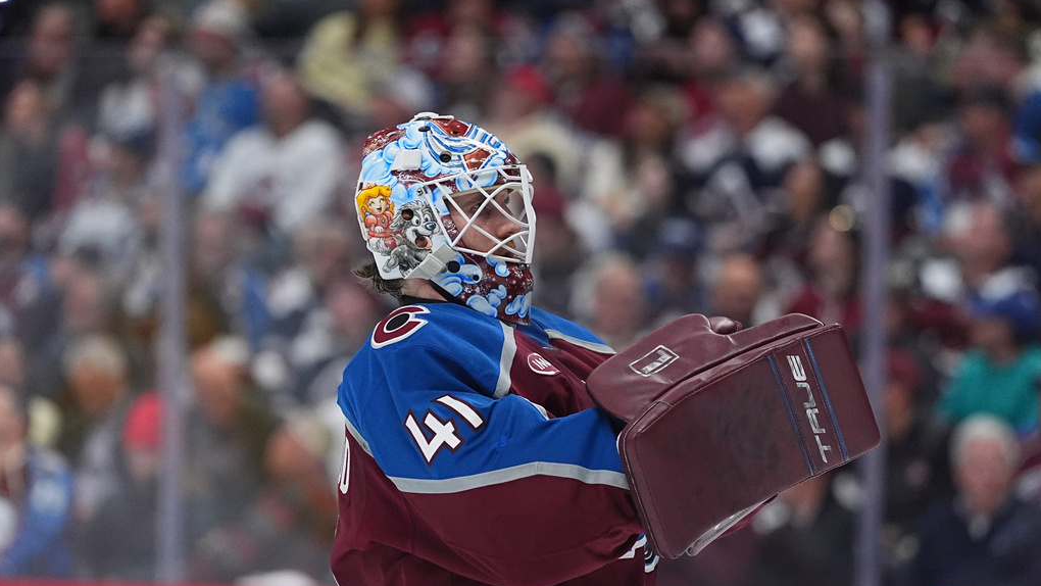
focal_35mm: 281
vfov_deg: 4.3
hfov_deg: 7.7
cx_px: 520
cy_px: 325
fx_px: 7757
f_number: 2.8
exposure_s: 1/3200
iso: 3200
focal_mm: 178
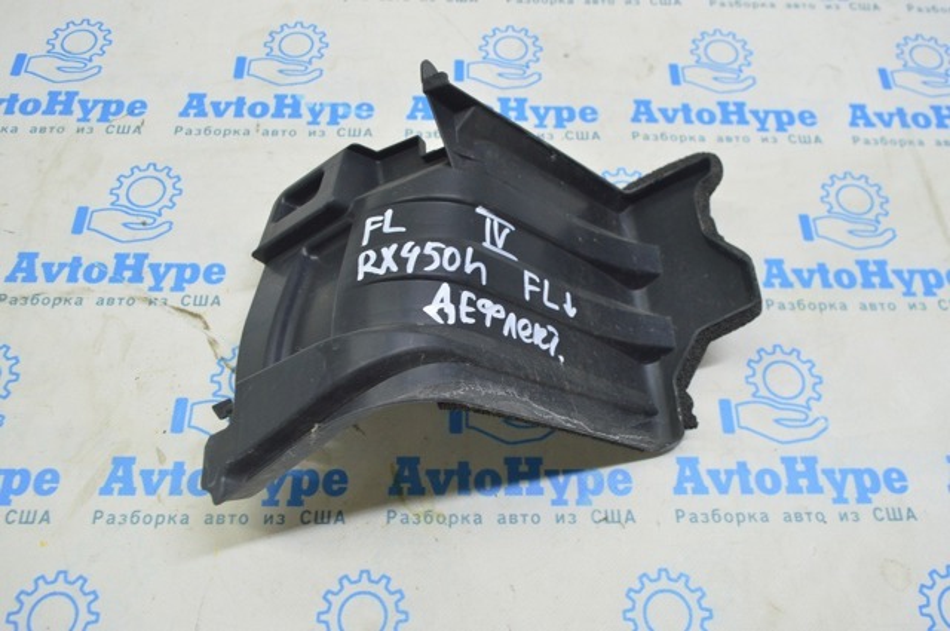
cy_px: 316
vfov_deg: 43.5
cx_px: 475
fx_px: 791
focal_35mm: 30
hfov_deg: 62.0
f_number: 5.6
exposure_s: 1/20
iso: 400
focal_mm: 20
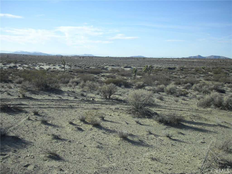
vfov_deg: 37.7
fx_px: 255
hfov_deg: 49.0
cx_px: 116
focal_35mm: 38
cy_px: 87
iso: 100
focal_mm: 6.2
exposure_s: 1/200
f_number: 8
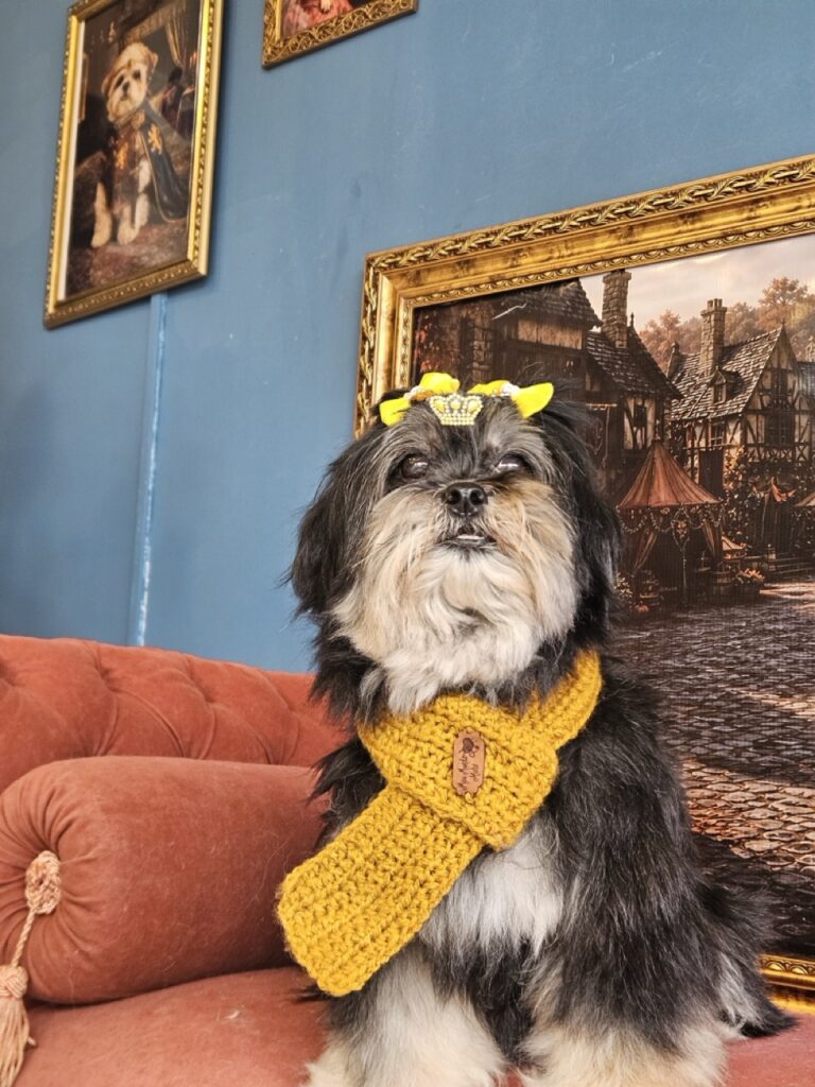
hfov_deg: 58.9
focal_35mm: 23
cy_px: 544
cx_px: 408
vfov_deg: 73.9
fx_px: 722
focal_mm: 5.4
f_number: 1.8
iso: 100
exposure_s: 1/60
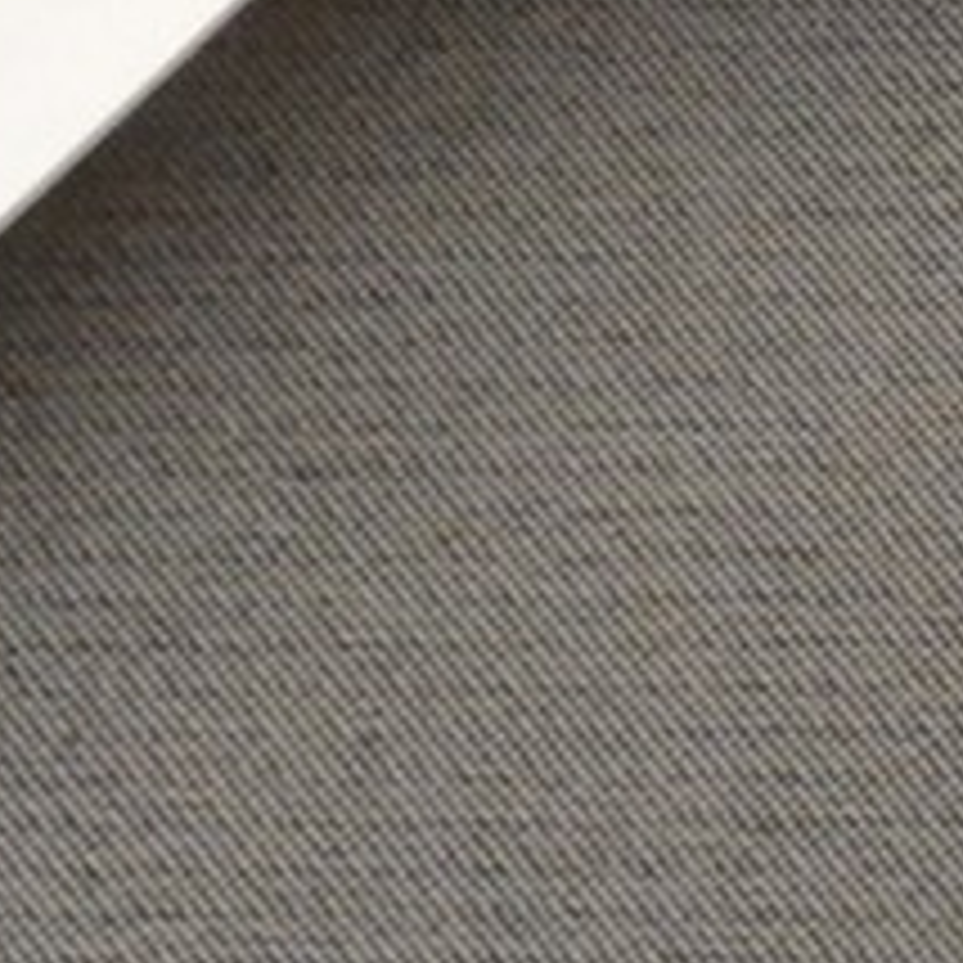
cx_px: 1300
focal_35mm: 268
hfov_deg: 6.5
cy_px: -1116
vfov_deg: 6.3
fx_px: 8435
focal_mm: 8.02
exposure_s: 1/20
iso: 400
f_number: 3.8
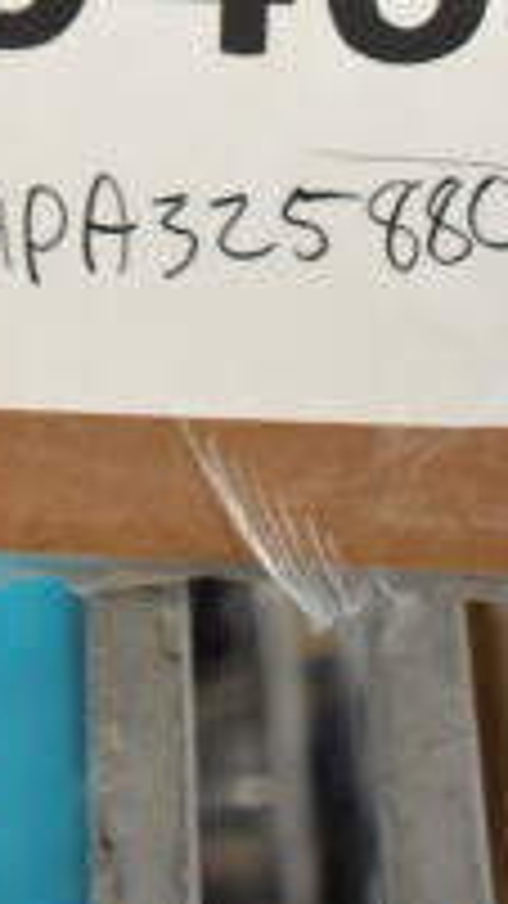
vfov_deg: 11.6
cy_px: -967
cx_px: 13
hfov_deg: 7.4
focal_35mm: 164
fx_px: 3938
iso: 1600
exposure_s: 1/80
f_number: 4.5
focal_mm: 23
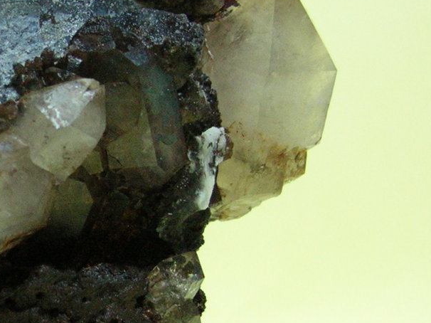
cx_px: -62
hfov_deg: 19.6
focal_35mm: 95
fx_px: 1182
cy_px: 200
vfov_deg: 15.5
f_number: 2.7
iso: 149
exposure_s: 1/4.2
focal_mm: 6
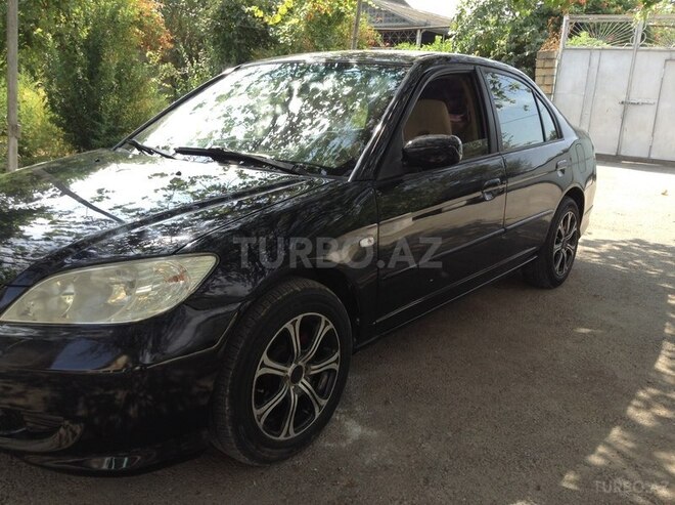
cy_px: 252
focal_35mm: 33
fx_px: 643
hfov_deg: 55.4
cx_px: 338
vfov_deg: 42.8
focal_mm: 3.3
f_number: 2.4
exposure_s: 1/299
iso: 25
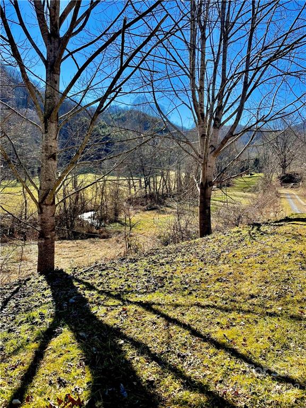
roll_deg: -0.5
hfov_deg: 53.1
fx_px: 306
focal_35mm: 26
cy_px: 204
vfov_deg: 67.3
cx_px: 153
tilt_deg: -3.3
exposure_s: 1/1667
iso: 32
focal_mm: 4.2
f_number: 1.6
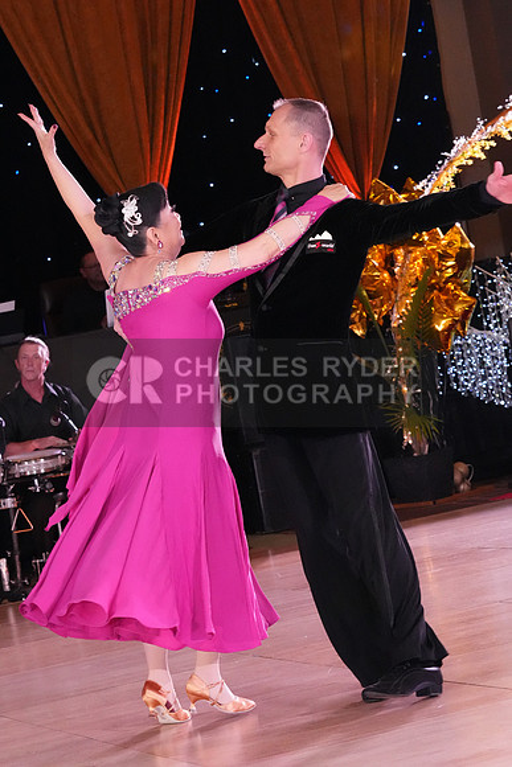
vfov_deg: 18.4
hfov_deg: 12.3
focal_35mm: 111
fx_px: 2366
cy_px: 384
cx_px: 256
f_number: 7.1
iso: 8000
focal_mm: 74
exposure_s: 1/320
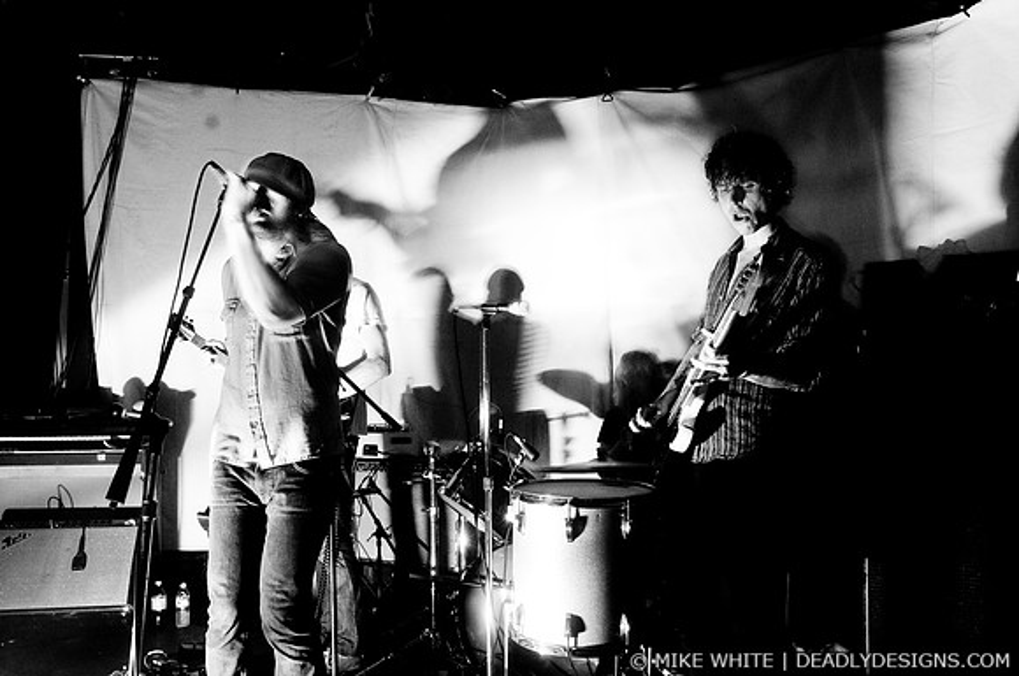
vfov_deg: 43.5
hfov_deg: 62.0
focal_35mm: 30
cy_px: 338
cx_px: 510
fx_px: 848
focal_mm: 20
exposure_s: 1/2.5
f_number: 8
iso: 800
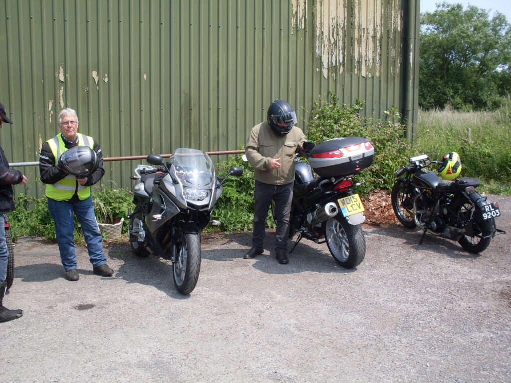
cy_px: 192
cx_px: 256
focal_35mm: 38
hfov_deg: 49.0
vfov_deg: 37.7
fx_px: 561
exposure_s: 1/180
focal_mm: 6.3
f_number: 8.4
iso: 80
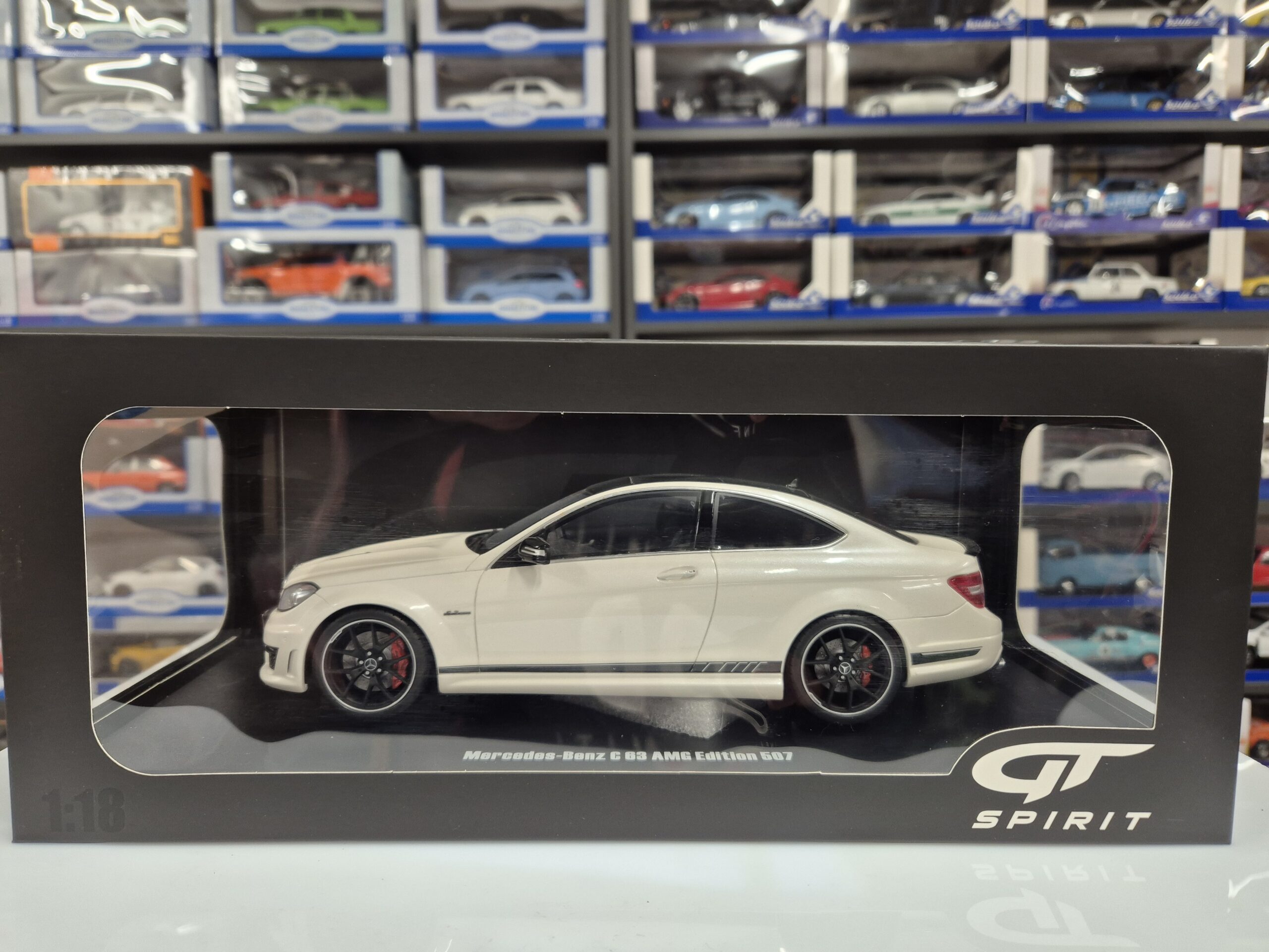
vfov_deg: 58.9
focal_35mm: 23
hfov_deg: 73.9
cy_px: 476
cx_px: 634
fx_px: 843
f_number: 1.8
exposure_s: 1/100
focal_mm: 5.4
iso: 200
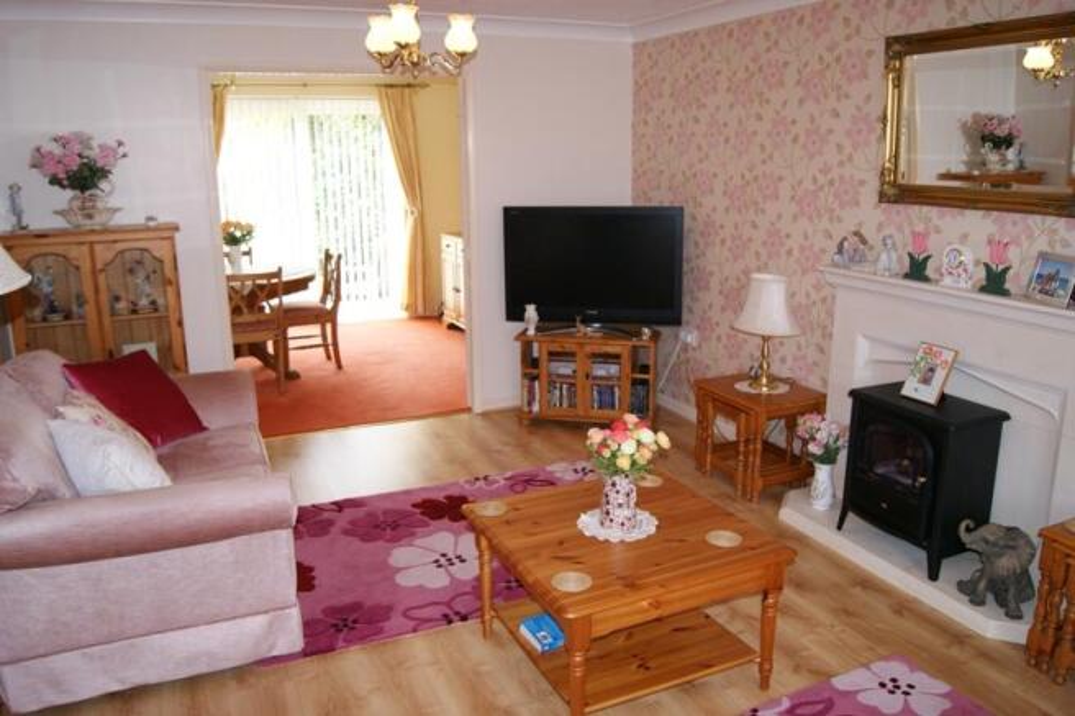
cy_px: 358
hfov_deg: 67.4
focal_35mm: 27
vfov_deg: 47.9
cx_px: 538
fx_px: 806
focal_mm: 18
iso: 400
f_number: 4.5
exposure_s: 1/160
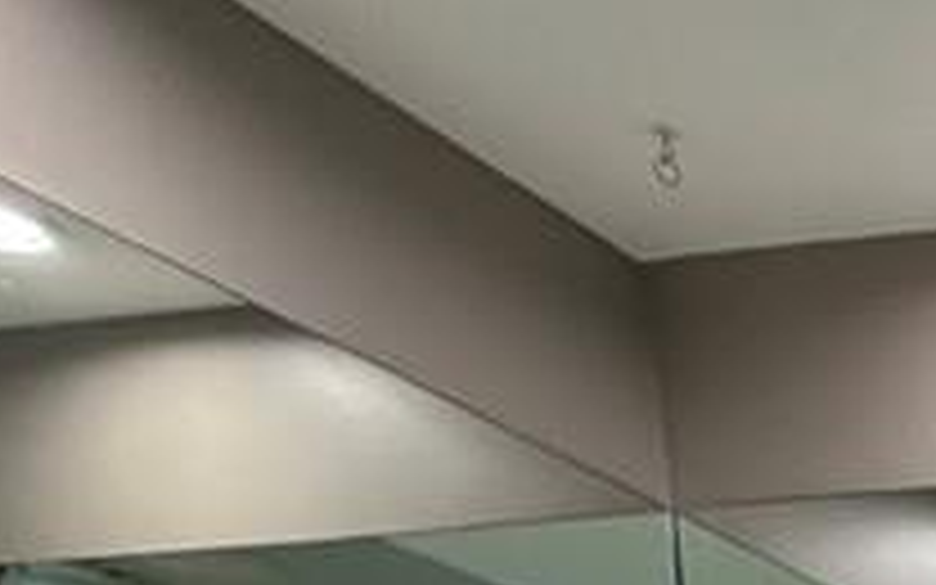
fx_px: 1862
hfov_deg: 18.1
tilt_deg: -6.5
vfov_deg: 13.1
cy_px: 1431
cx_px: 1908
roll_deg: +1.9
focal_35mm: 73
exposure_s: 1/120
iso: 250
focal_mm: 2.22
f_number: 2.2
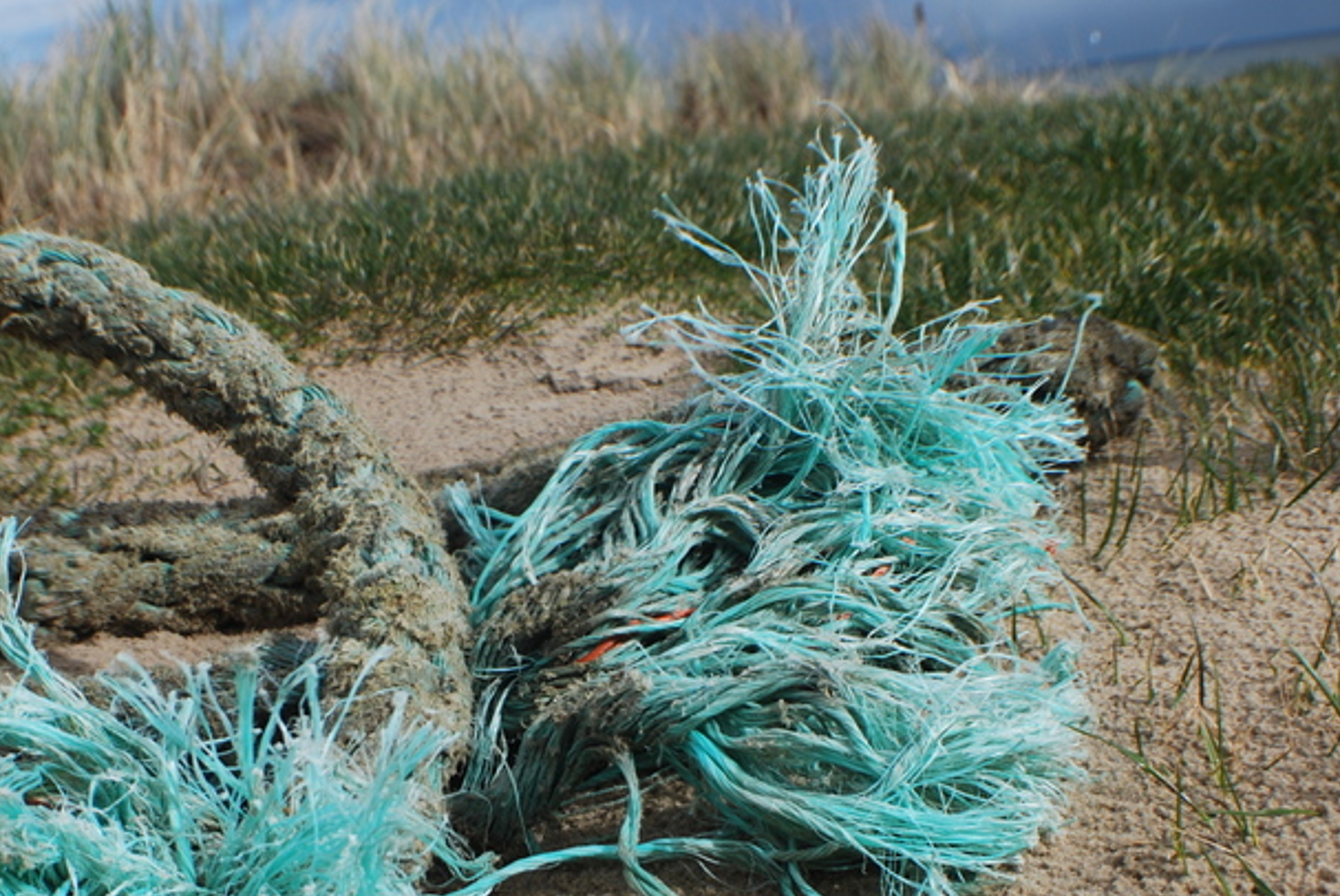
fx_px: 3390
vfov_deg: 15.1
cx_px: 477
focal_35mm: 91
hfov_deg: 22.3
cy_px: 530
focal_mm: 46
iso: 100
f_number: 8
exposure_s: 1/250
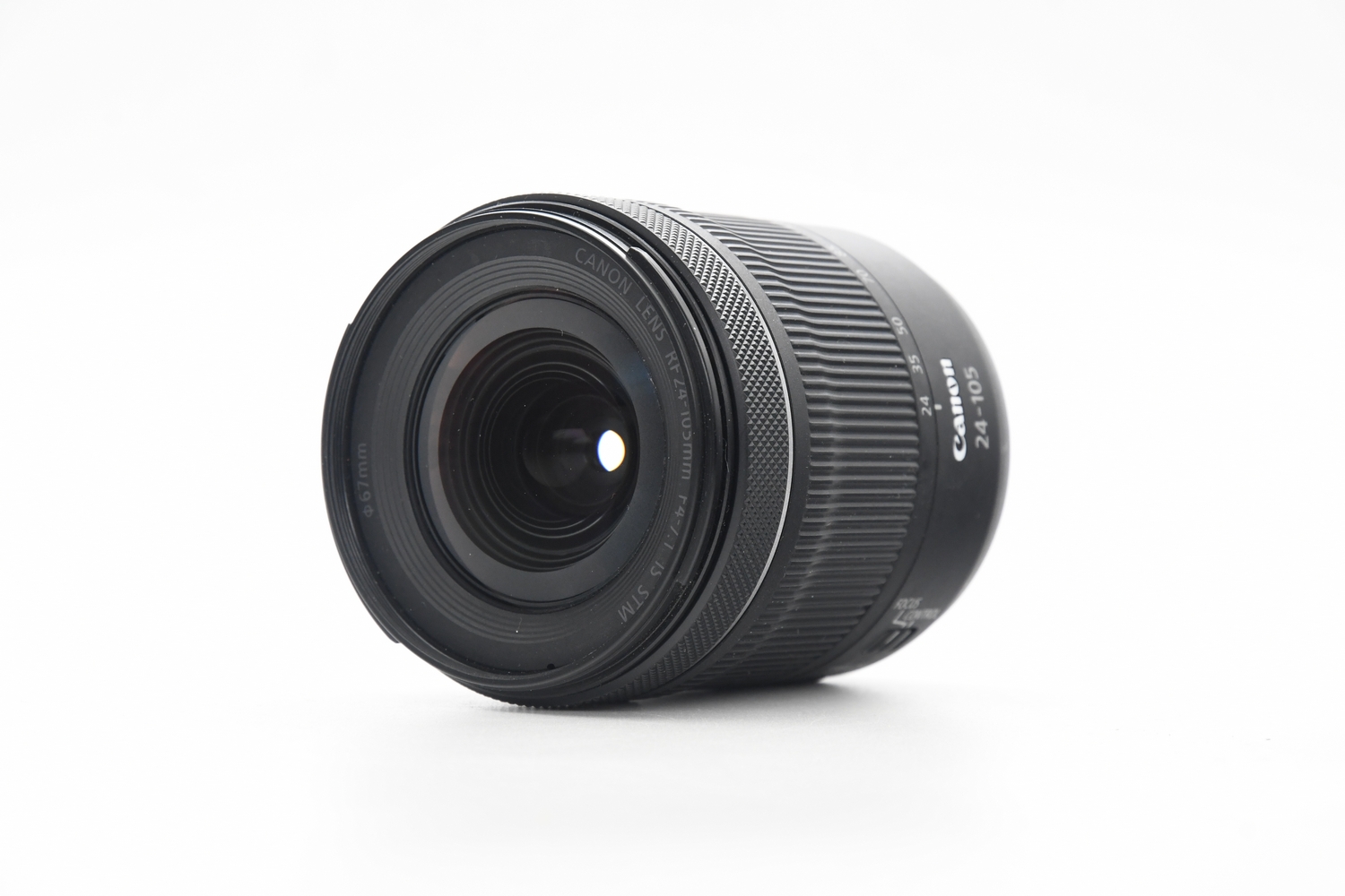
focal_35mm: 120
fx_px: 4483
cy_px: 448
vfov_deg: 11.4
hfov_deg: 17.1
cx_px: 672
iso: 1600
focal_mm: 80
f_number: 8
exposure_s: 1/125
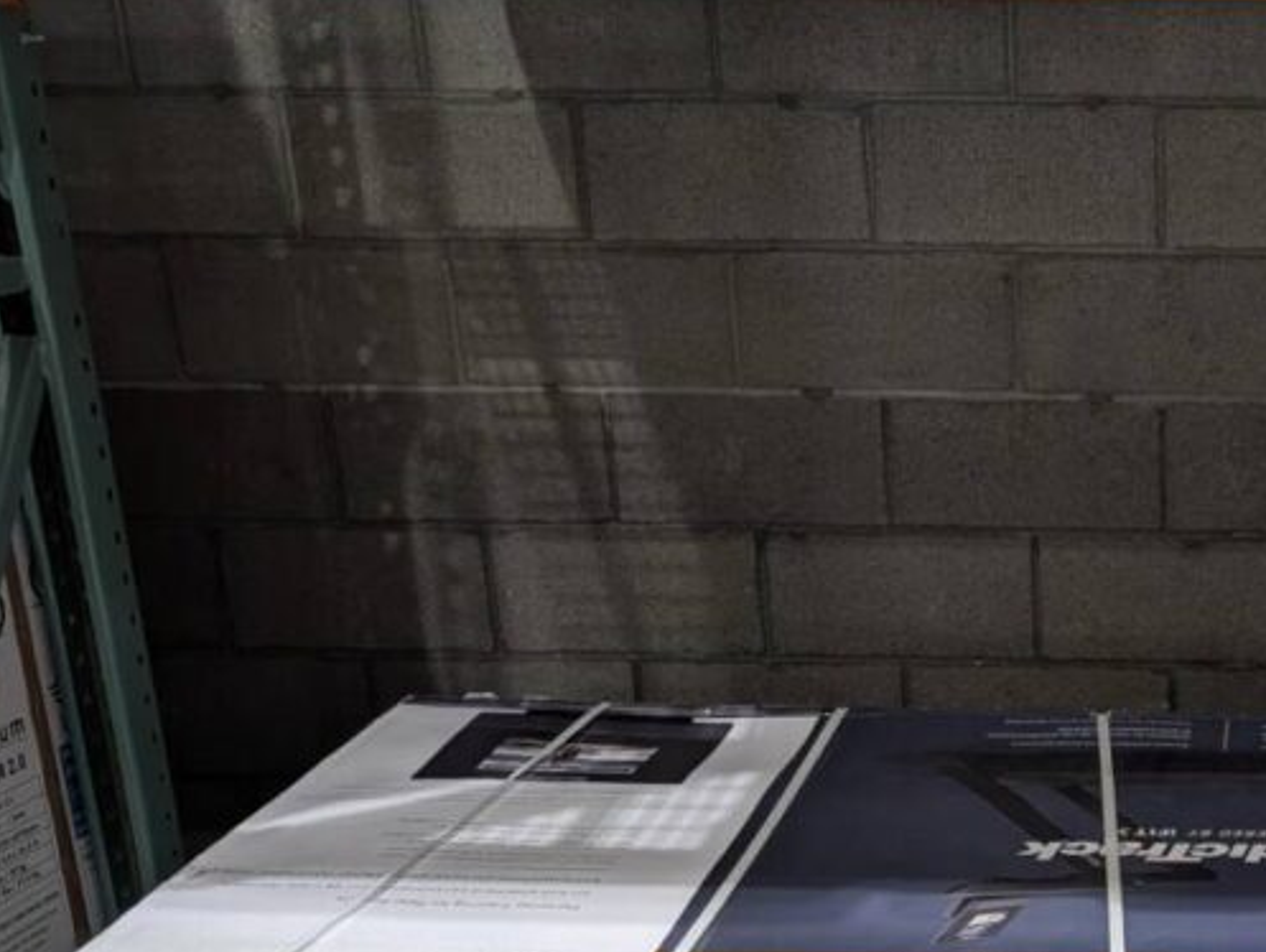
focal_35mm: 57
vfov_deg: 25.0
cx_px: 1289
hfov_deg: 31.1
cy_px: 840
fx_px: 2087
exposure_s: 1/65.8
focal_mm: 6.9
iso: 20
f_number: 1.68
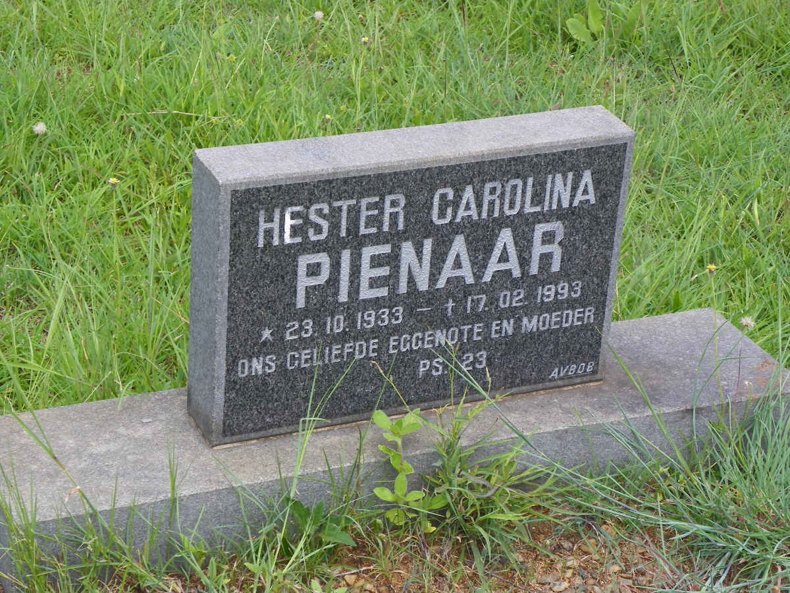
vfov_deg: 15.6
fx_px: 2168
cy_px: 296
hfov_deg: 20.7
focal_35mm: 95
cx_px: 395
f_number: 4
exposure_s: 1/160
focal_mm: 16.9
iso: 64
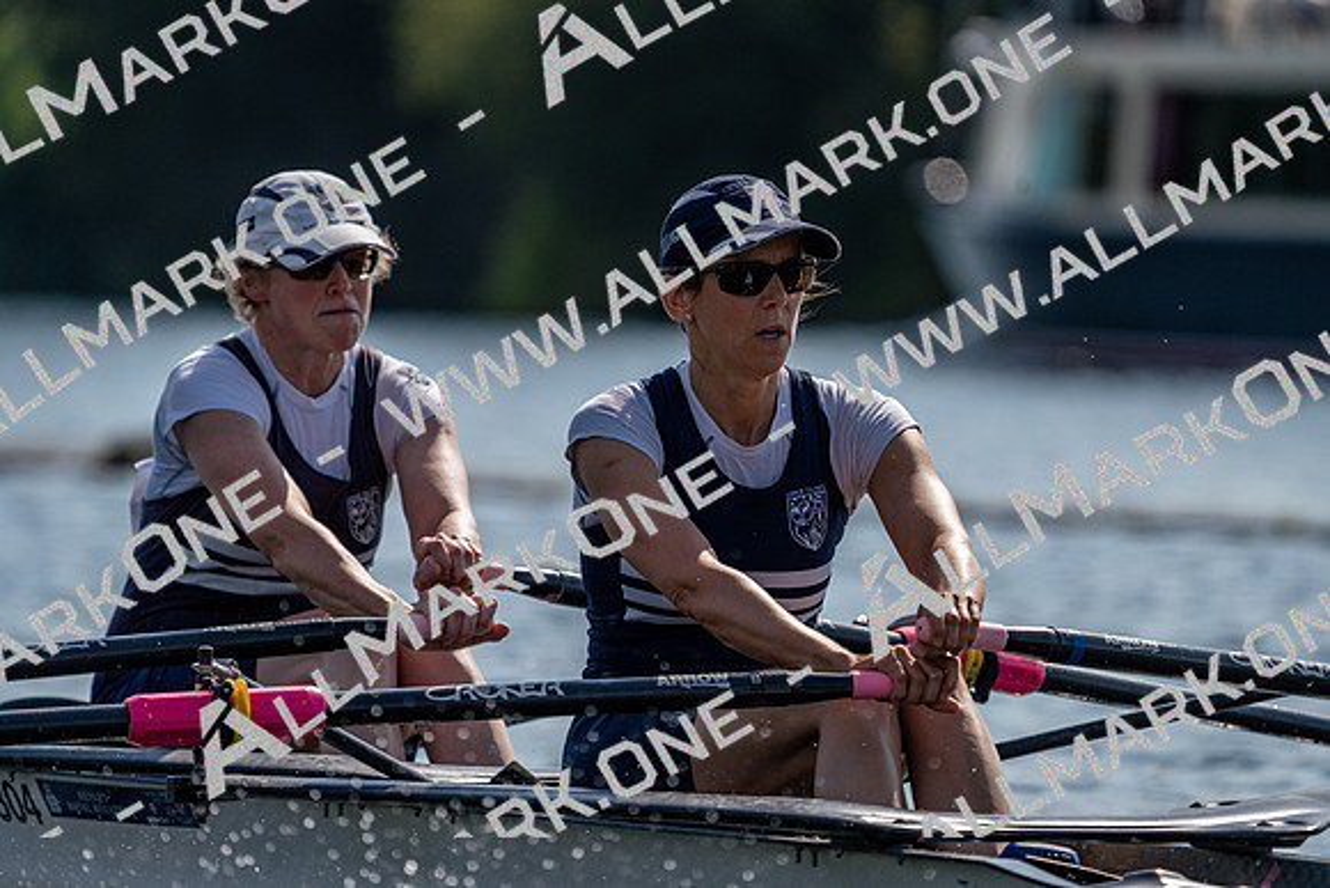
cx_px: 665
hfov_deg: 4.6
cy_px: 444
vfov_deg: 3.1
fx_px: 16554
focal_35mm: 448
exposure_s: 1/1600
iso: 160
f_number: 6.3
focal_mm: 448
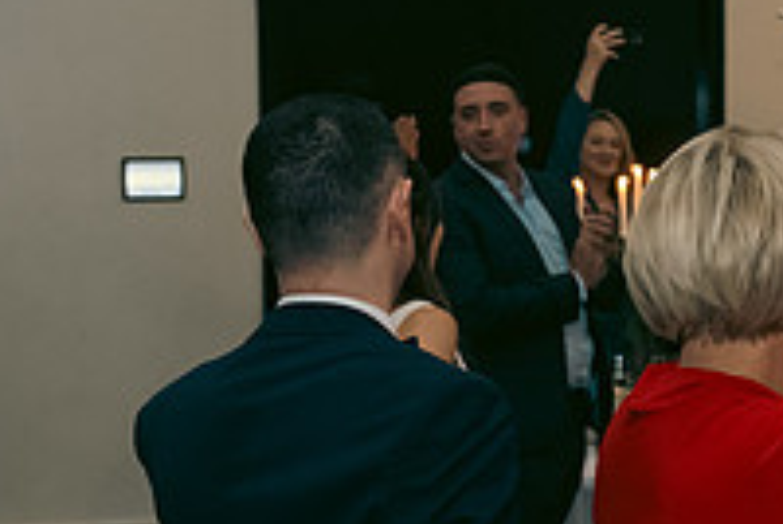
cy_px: 358
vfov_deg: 14.3
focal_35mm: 96
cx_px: 407
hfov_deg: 21.2
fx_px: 2091
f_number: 3.5
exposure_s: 1/160
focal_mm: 32
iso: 2000
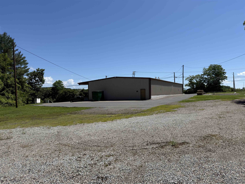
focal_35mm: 24
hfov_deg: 71.6
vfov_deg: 56.8
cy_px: 92
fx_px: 170
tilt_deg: +0.7
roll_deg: +1.5
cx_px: 122
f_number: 1.78
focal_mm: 6.76
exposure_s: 1/6711
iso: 80
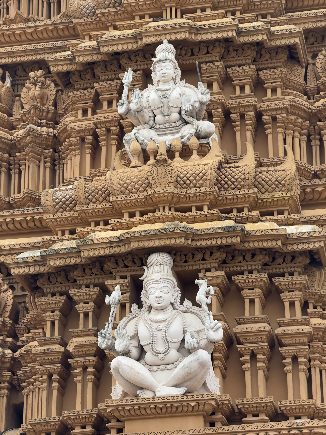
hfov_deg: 12.3
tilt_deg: +26.5
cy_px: 218
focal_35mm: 120
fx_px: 1507
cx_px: 163
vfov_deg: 16.4
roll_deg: +0.1
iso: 50
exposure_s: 1/160
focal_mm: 15.66
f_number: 2.8
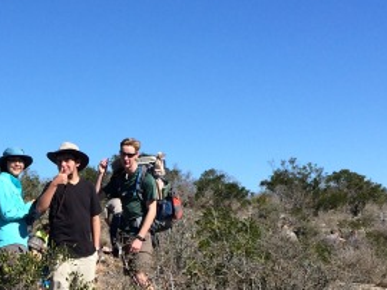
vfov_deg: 16.9
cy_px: 270
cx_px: 13
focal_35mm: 86
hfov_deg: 22.0
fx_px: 961
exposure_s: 1/1953
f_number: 2.2
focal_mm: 4.15
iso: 32
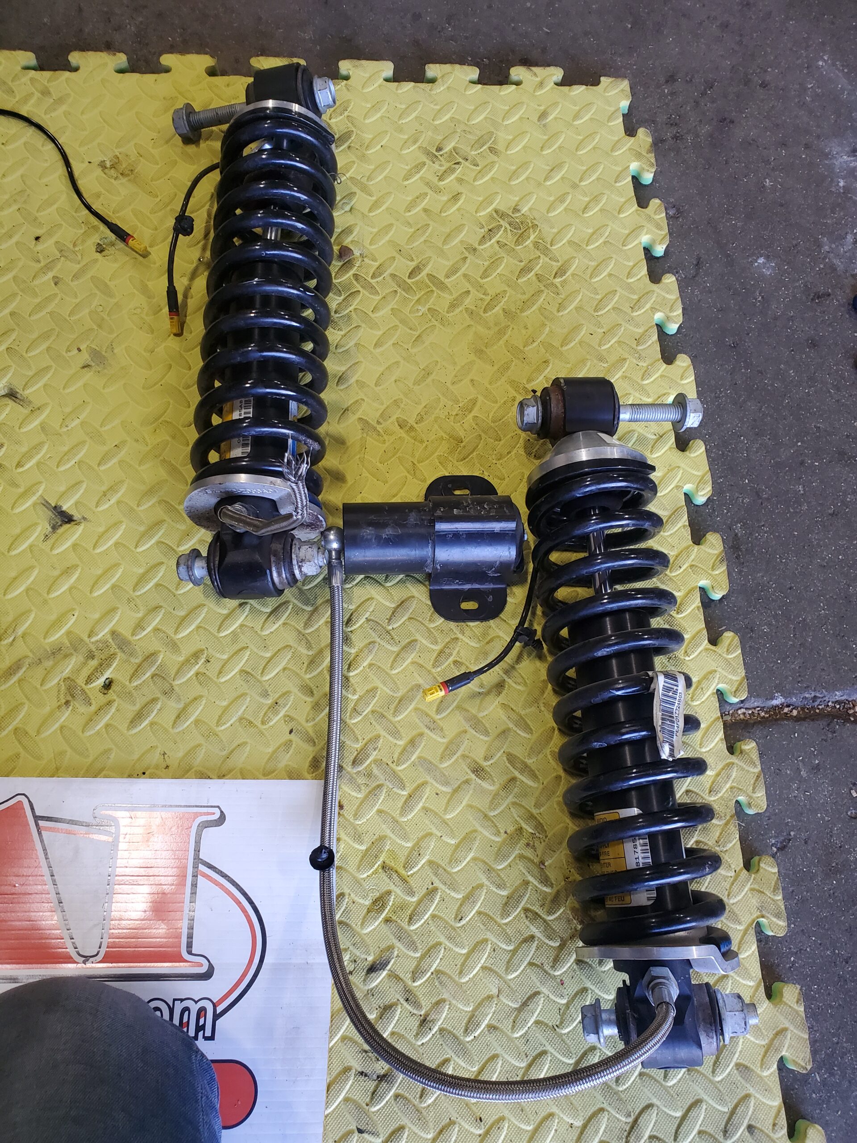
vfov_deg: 67.3
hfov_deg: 53.1
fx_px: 858
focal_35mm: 26
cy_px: 572
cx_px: 428
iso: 250
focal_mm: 4.3
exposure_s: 1/120
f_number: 2.4
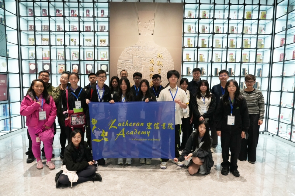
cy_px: 98
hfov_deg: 78.6
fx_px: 180
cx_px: 148
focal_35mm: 22
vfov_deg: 57.2
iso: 5000
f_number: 5
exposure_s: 1/160
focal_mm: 22
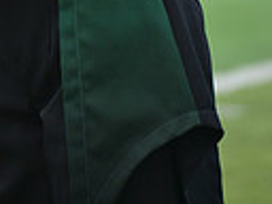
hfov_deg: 1.8
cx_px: -31
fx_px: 8478
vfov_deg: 1.4
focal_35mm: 1079
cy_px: -266
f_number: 5.6
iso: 200
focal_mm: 320
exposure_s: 1/500
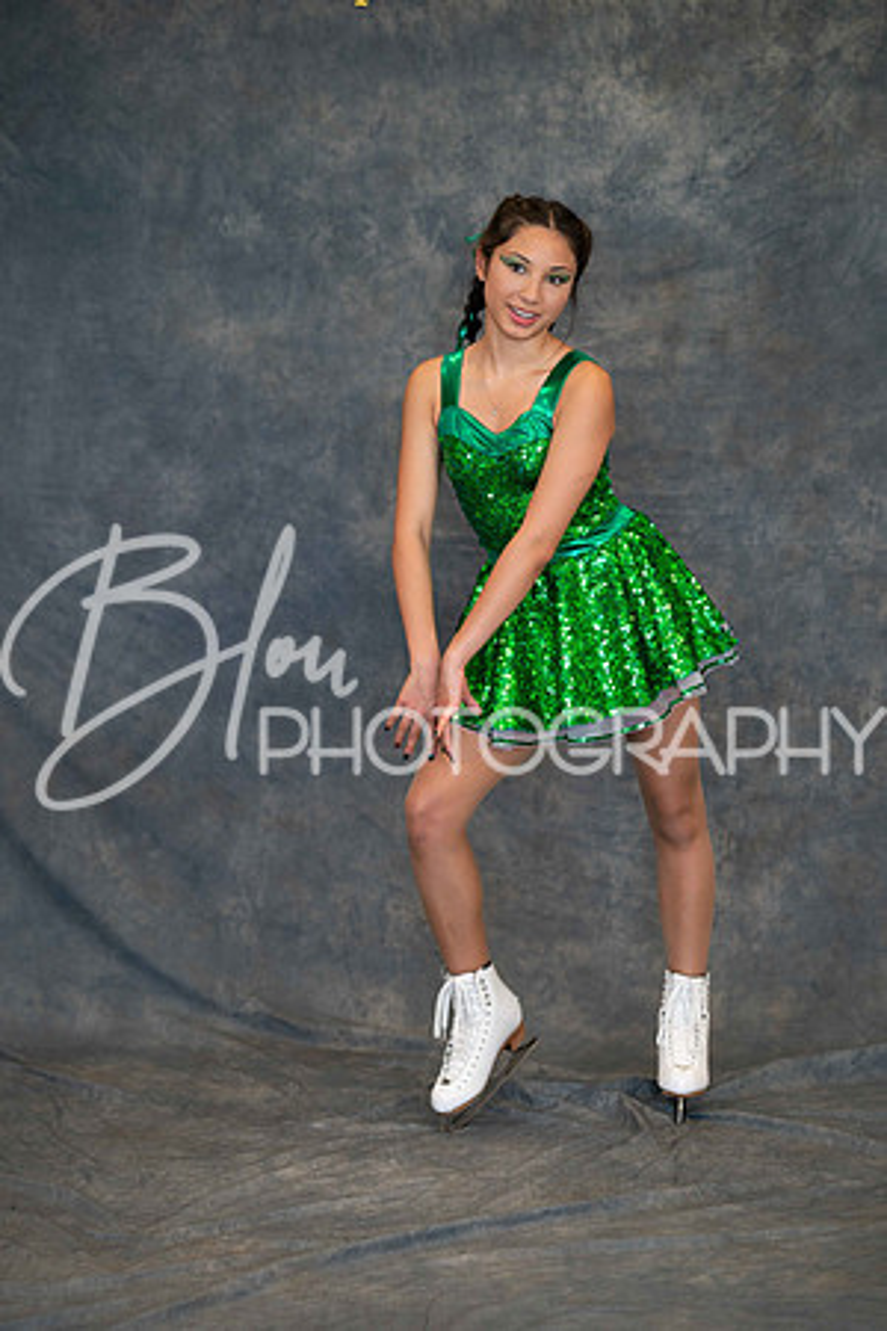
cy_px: 666
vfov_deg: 23.9
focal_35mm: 85
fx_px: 3141
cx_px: 444
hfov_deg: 16.1
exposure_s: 1/160
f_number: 2.2
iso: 640
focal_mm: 85
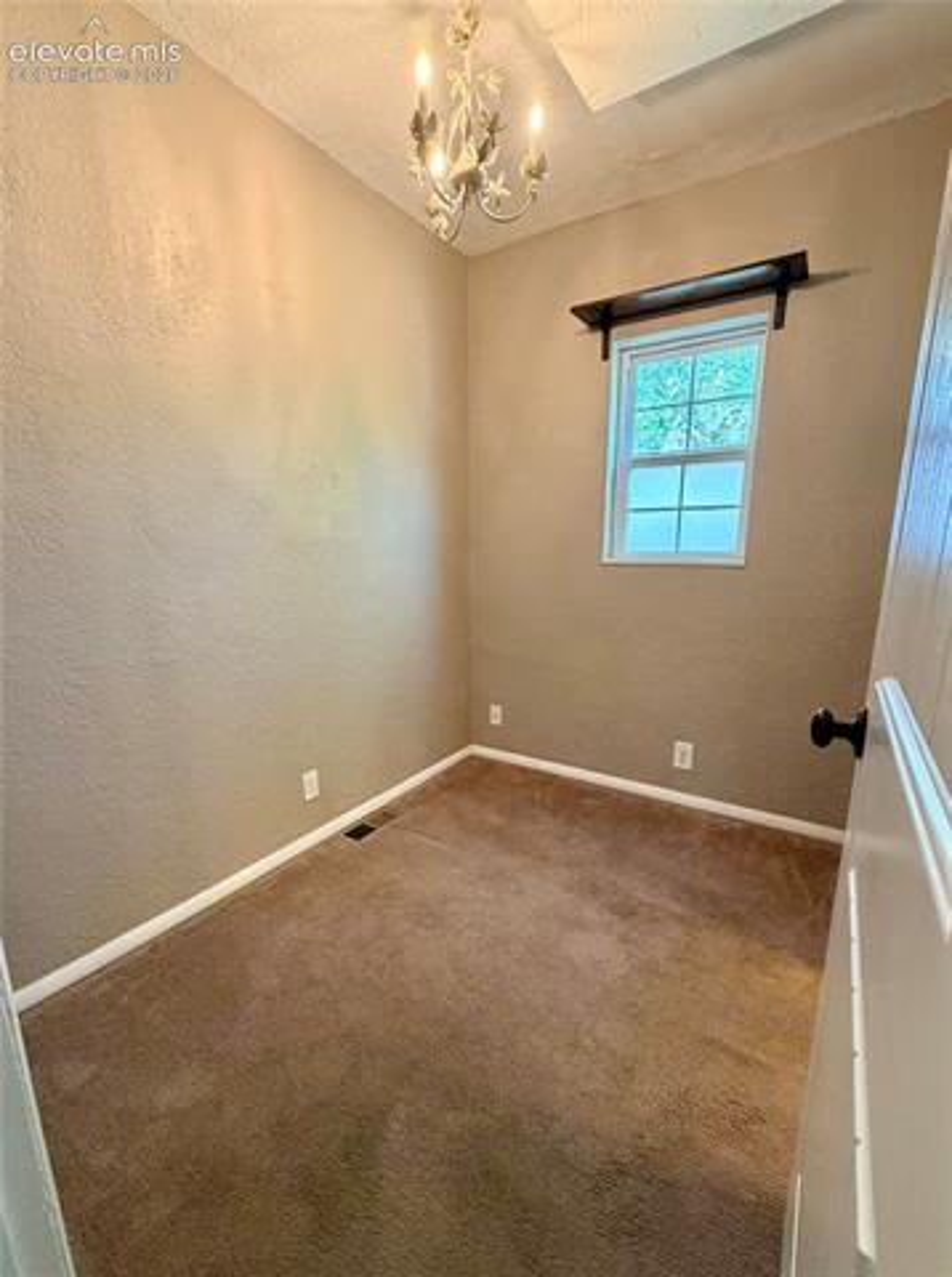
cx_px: 476
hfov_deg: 85.5
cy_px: 638
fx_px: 515
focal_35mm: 14
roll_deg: -0.9
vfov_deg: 102.2
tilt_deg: -12.3
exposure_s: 1/60
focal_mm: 2.22
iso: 400
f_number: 2.2
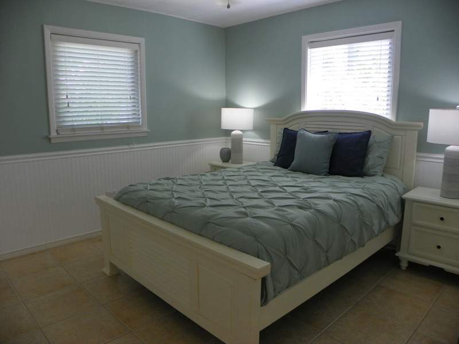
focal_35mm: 26
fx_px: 345
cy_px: 172
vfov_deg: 53.1
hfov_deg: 67.3
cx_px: 230
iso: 80
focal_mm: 4.6
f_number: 2.8
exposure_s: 1/40
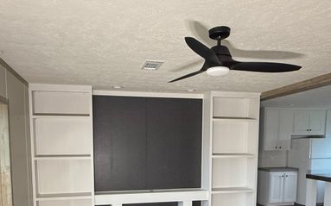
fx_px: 280
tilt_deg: -5.2
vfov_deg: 38.7
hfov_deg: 61.2
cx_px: 153
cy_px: 170
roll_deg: -0.4
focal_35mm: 31
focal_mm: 2.22
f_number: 2.2
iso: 640
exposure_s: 1/60
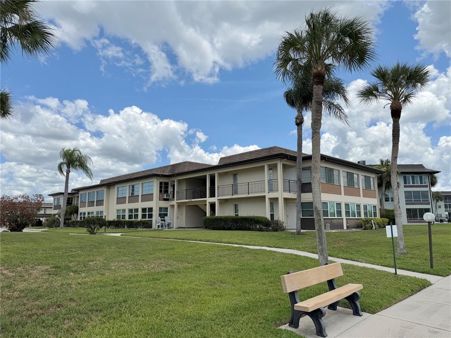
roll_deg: +0.1
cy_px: 169
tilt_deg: +9.4
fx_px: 313
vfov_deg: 56.8
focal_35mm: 24
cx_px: 226
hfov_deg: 71.6
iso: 80
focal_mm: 6.76
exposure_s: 1/6711
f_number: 1.78
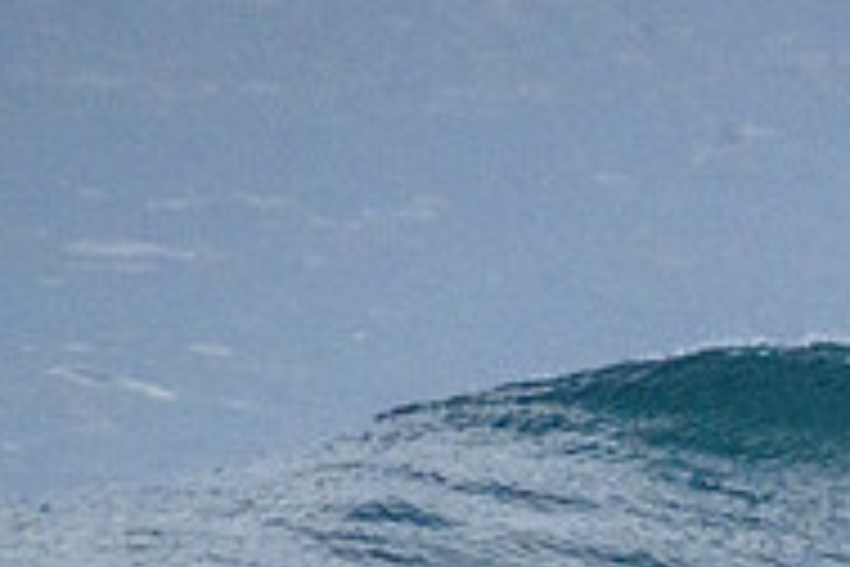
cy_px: 633
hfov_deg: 0.6
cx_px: 1326
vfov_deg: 0.4
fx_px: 79799
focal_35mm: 3380
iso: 3600
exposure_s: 1/2000
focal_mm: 800
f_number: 11
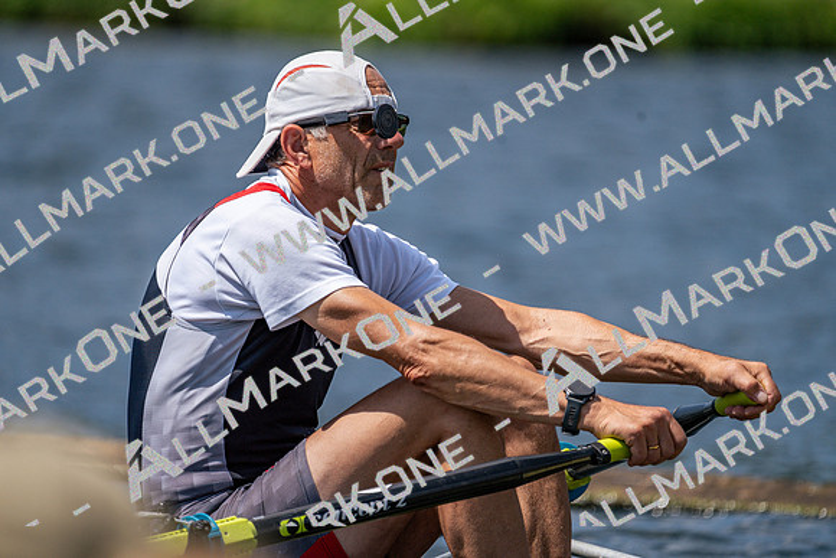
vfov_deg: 2.3
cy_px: 279
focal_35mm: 600
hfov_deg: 3.4
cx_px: 418
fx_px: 13936
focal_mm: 600
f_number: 6.3
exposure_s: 1/2000
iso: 250
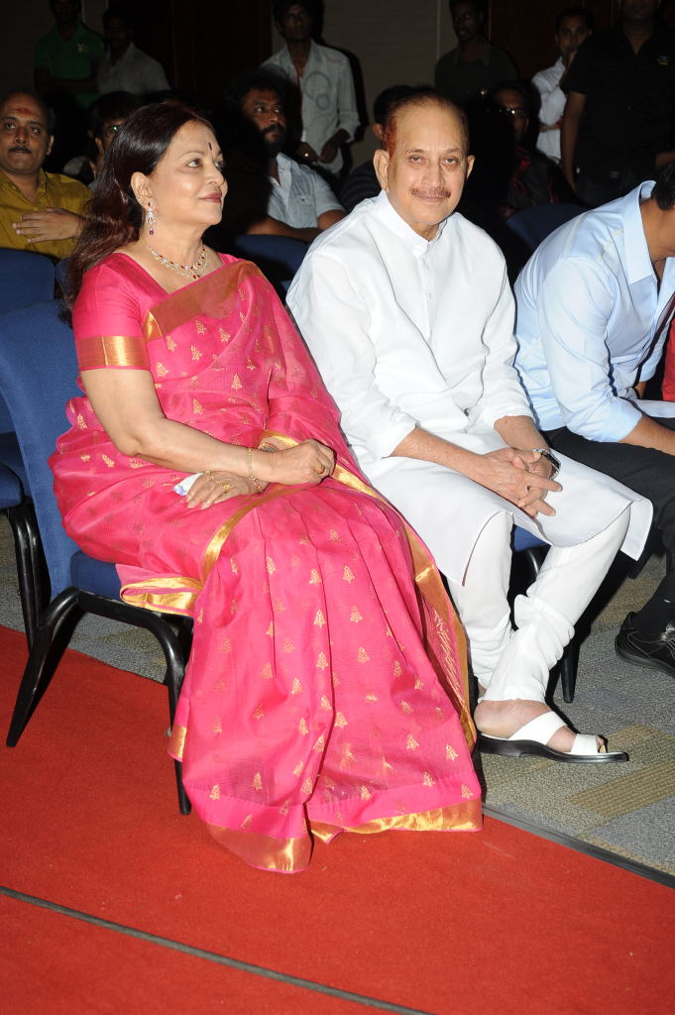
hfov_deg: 20.9
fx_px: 1831
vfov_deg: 31.0
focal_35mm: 65
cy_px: 508
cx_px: 338
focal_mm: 65
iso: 500
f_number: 7.1
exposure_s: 1/125
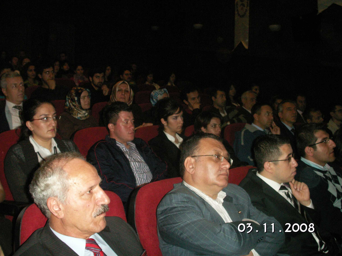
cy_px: 125
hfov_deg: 49.0
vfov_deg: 37.7
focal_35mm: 38
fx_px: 375
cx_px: 171
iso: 160
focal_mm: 7.7
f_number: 3.5
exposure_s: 1/40
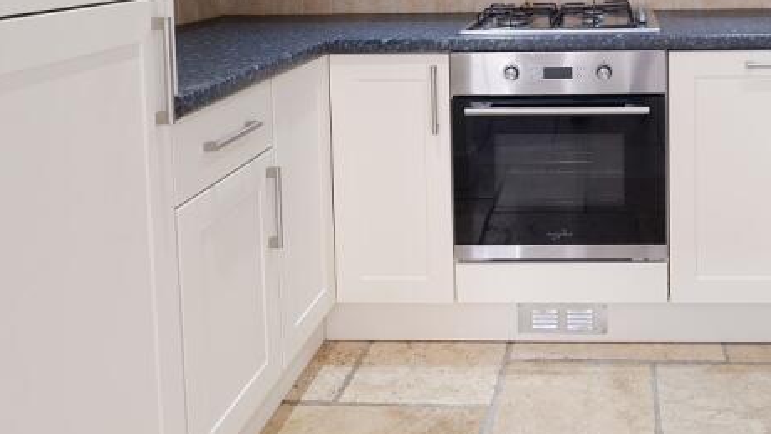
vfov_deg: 30.6
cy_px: -28
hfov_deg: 53.8
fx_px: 716
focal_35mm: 35
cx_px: 587
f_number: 4
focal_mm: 10
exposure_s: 1/17
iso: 200
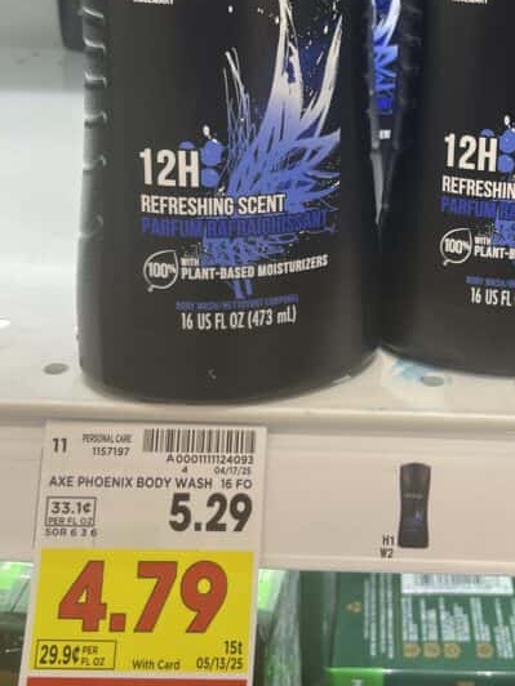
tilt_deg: -16.8
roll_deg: -1.4
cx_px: 423
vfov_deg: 36.8
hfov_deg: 28.4
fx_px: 992
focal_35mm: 50
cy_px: 129
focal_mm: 4.2
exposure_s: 1/60
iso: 80
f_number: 1.6
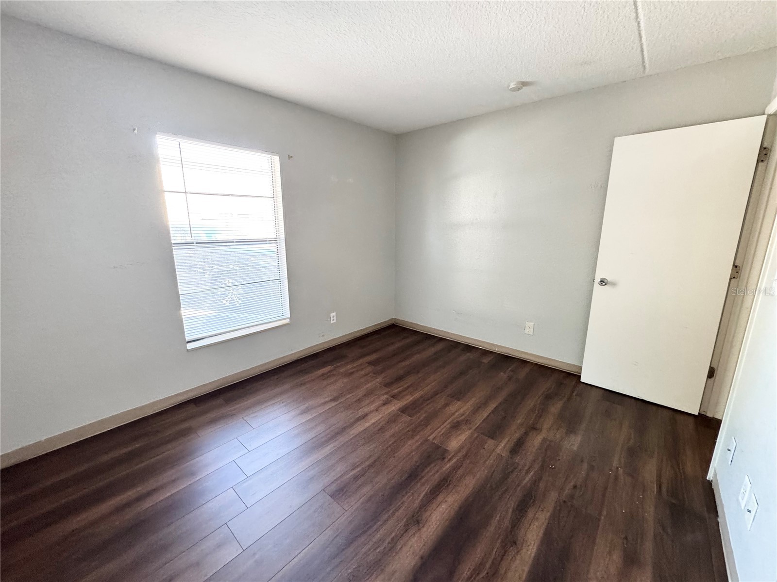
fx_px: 314
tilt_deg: -11.5
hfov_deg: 102.1
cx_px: 388
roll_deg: -0.2
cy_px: 291
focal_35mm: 14
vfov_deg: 85.7
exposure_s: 1/70
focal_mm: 2.22
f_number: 2.2
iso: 320
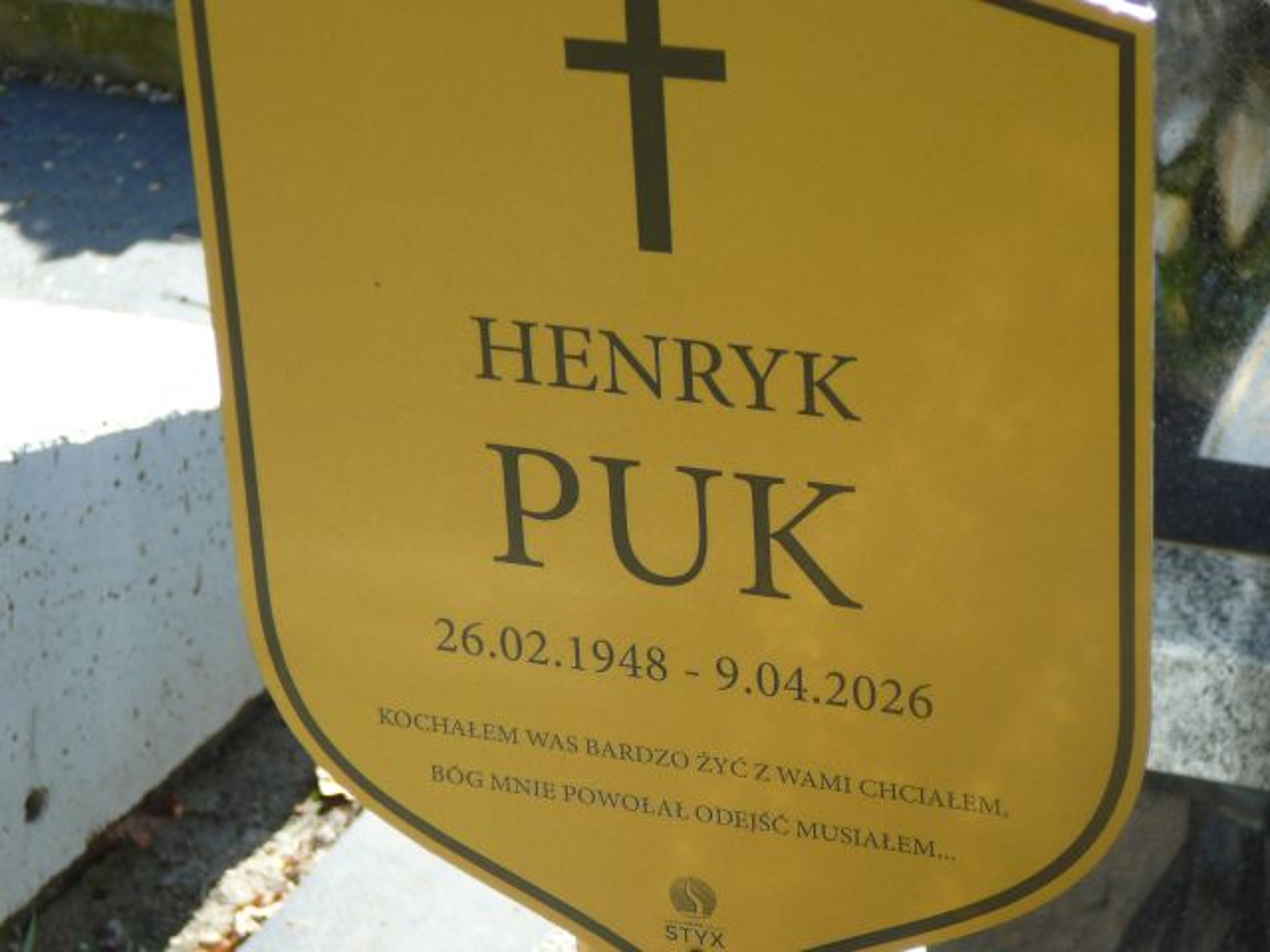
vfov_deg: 14.1
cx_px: 635
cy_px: 476
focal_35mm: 105
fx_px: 3852
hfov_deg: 18.7
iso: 80
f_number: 3.9
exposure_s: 1/160
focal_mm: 15.6
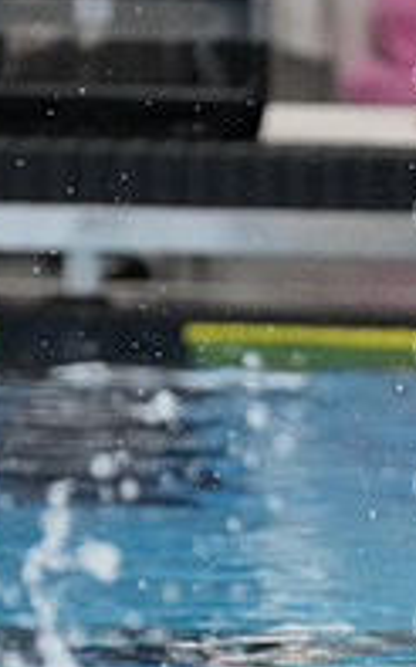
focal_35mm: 902
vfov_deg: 2.3
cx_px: 903
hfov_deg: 1.5
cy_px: 554
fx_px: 16374
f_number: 4
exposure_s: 1/1250
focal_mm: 200
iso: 6400
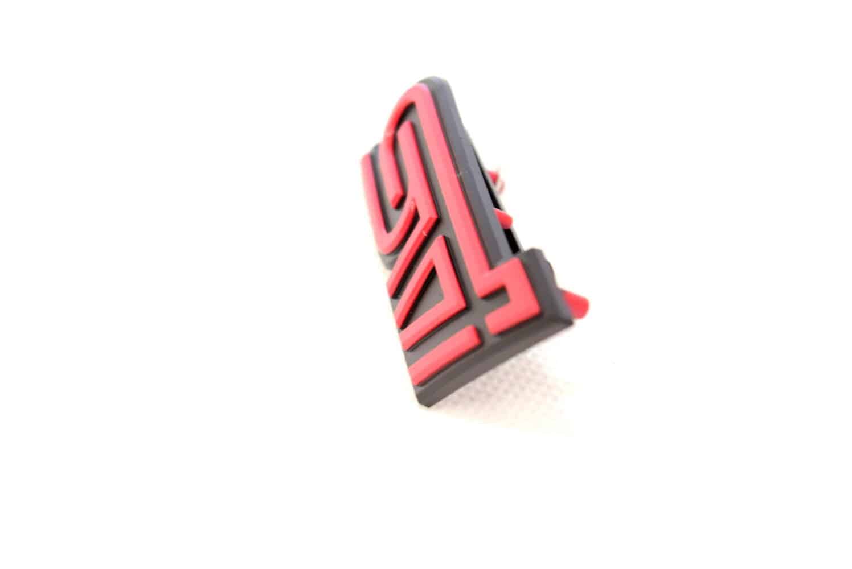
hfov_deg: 24.6
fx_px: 1954
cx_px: 426
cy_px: 284
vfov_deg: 16.6
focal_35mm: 82
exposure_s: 1/100
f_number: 5.6
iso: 400
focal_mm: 55
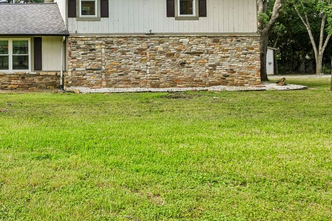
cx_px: 42
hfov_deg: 42.2
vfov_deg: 30.5
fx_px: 396
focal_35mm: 43
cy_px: 49
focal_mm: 21
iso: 800
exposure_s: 1/320
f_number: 10
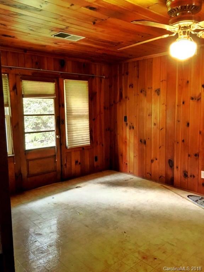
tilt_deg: -6.2
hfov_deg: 48.2
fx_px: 228
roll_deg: +0.1
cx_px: 102
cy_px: 136
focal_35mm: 29
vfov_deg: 61.7
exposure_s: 1/24
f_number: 2.2
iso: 200
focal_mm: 4.15
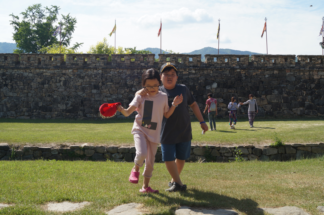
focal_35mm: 39
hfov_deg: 49.6
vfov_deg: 34.1
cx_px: 162
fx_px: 351
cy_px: 108
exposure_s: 1/320
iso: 100
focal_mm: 26
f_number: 8
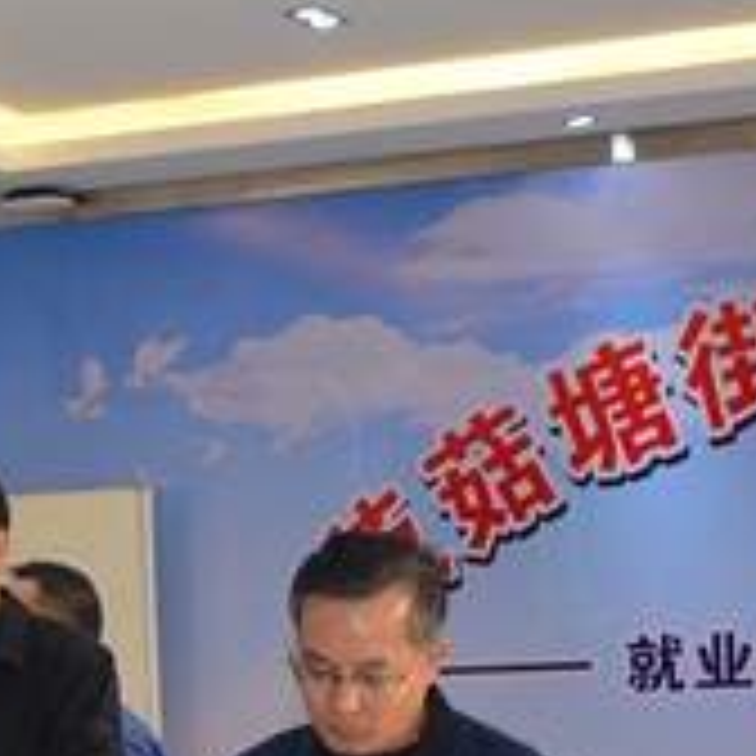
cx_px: -122
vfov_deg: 13.4
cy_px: 893
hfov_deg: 13.4
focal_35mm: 127
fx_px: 3138
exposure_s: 1/60
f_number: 3.8
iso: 800
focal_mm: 21
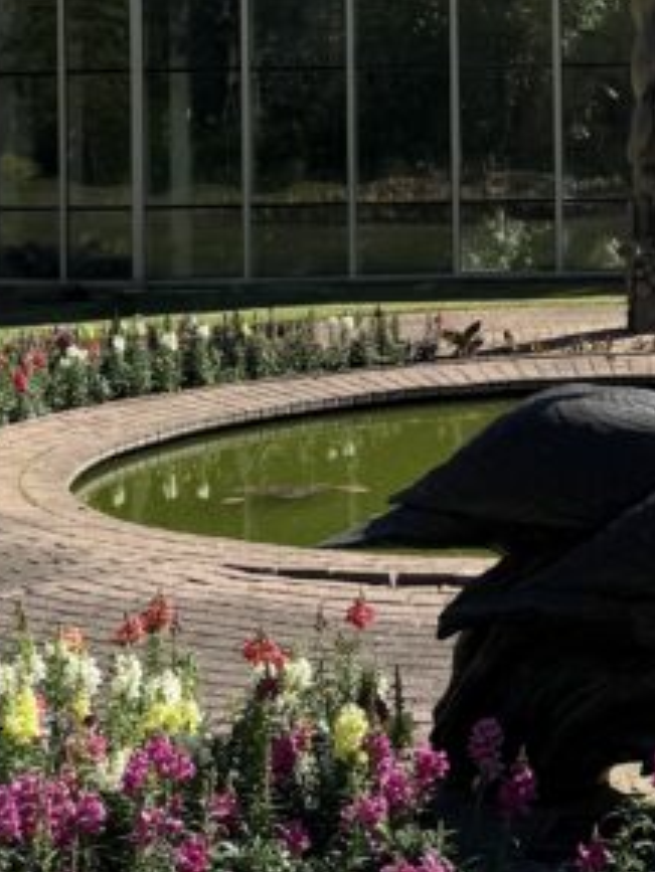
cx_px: 727
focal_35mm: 85
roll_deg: -0.3
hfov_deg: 16.8
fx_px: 2143
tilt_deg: +2.5
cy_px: 60
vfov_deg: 22.4
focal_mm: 6.76
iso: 80
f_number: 1.78
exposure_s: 1/3584
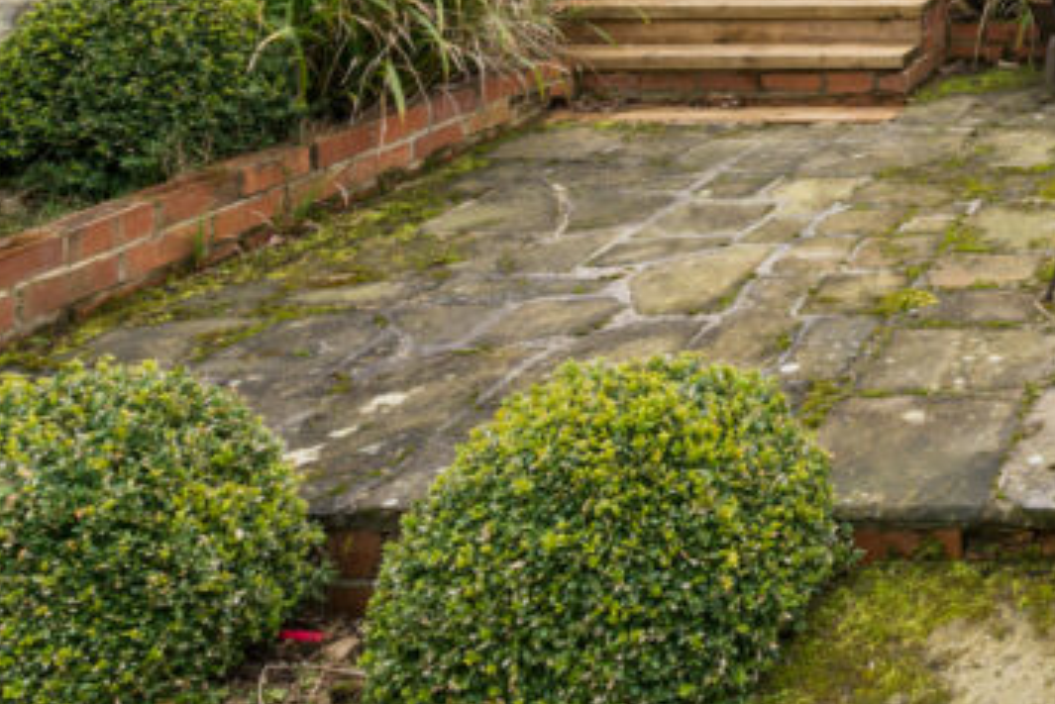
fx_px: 1290
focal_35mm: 44
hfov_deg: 34.3
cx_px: 1308
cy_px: -205
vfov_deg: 26.2
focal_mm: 15
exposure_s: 1/60
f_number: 9
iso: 200
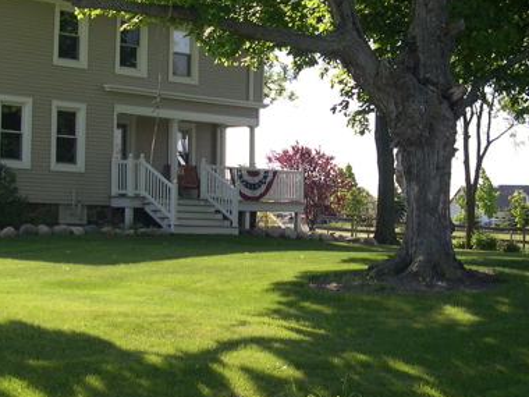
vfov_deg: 18.4
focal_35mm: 80
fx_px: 1223
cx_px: 241
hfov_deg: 24.4
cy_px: 189
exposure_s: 1/105
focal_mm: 8
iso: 100
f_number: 7.6
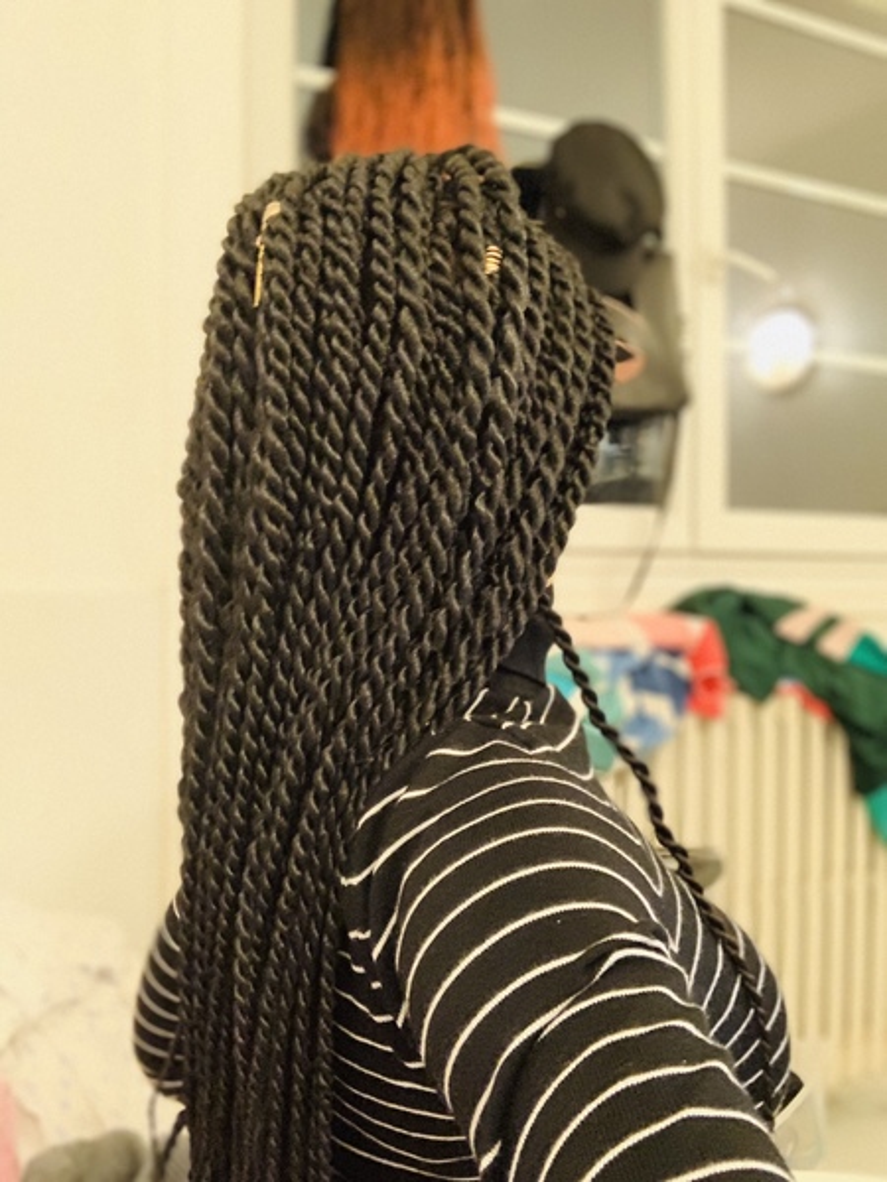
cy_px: 591
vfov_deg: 56.8
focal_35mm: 32
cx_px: 444
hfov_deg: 44.2
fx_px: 1093
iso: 1000
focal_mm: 2.87
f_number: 2.2
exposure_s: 1/15
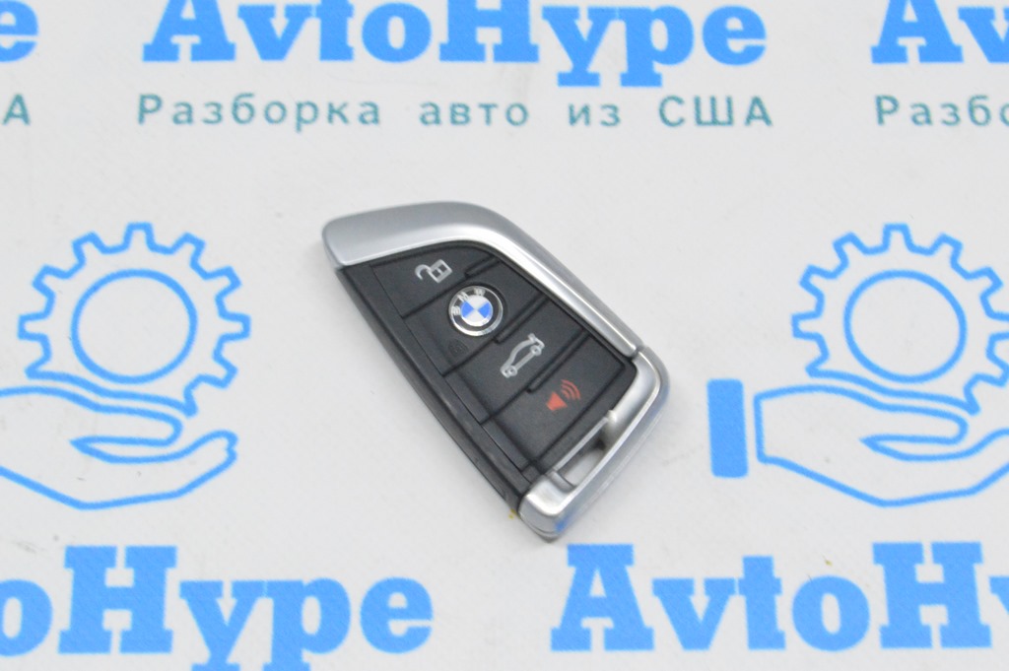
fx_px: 2310
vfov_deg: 16.5
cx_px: 504
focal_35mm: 82
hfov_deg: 24.6
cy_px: 336
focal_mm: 55
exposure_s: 1/15
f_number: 20
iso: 6400
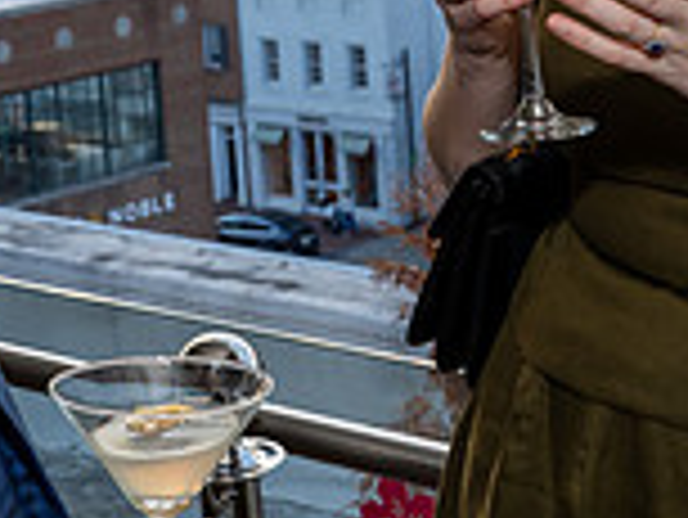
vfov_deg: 12.1
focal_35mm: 119
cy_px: -176
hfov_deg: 16.5
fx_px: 2367
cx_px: 293
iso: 500
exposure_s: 1/250
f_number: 8
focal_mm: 27
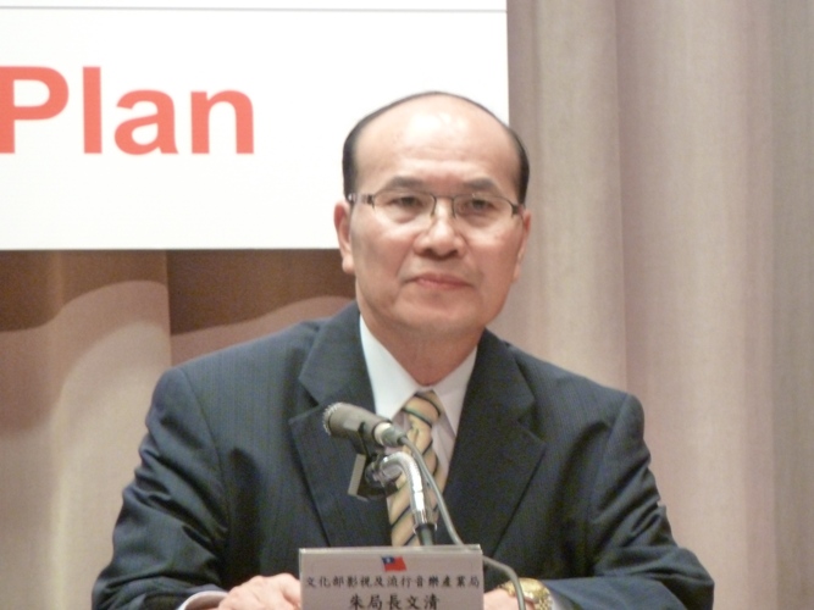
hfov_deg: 5.7
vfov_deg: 4.3
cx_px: 407
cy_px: 305
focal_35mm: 345
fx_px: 8111
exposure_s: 1/15
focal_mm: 49.2
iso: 640
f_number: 4.9
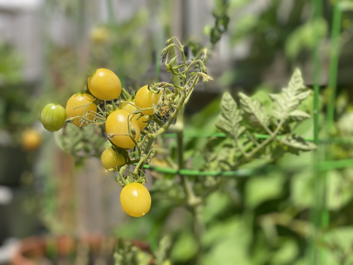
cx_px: 176
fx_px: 530
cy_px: 132
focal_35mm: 52
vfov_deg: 28.0
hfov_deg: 36.8
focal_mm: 6
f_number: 2
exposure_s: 1/872
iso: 20
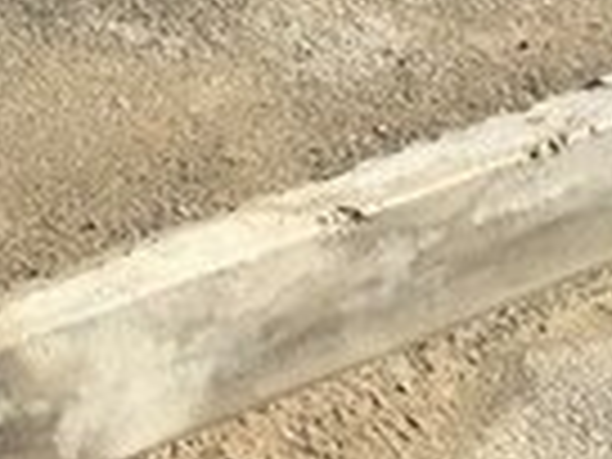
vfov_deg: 9.7
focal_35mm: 141
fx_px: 2493
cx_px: -508
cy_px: -497
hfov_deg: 12.7
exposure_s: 1/824
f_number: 2.2
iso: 32
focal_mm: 4.15
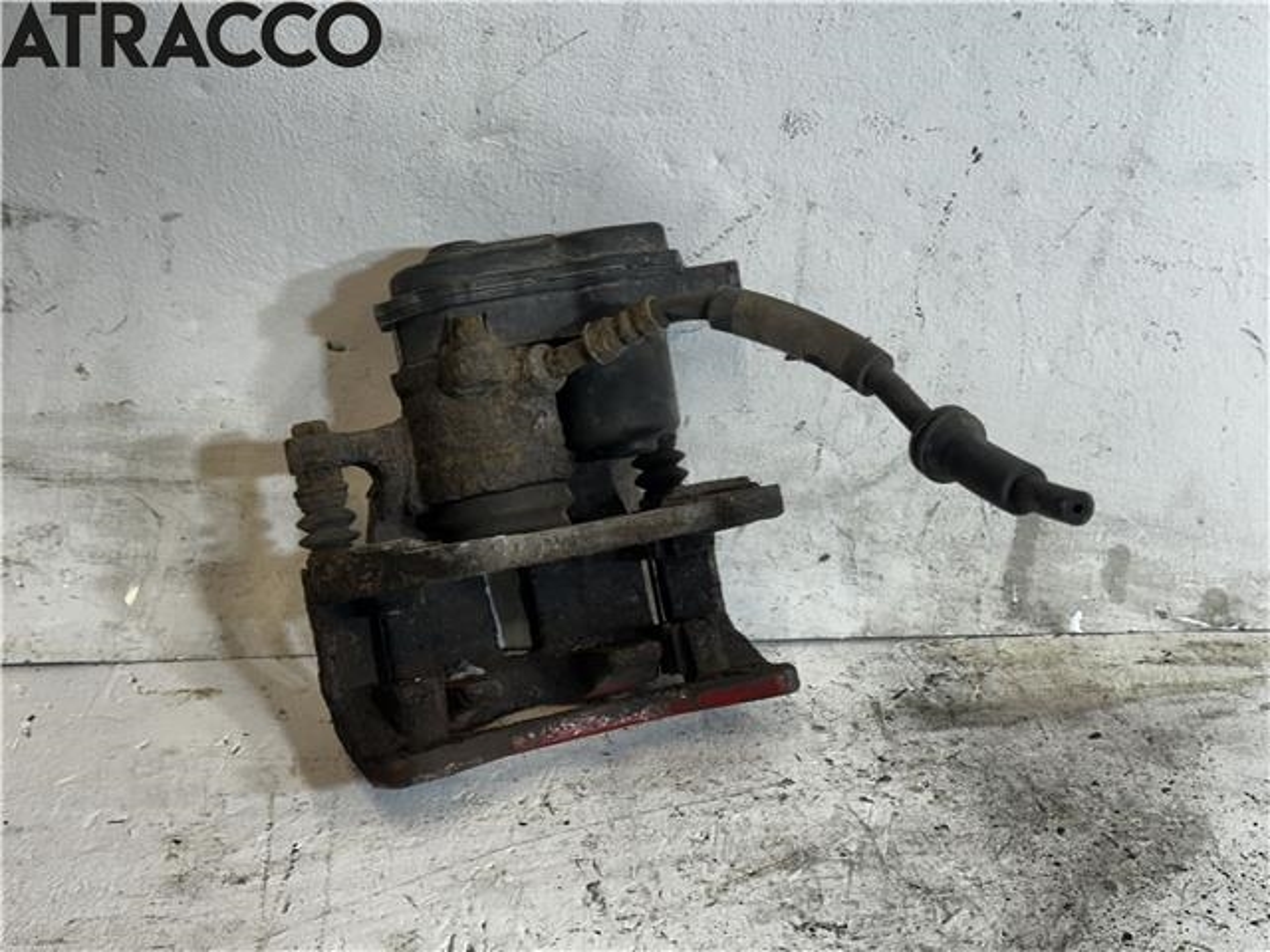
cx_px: 635
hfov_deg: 39.7
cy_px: 476
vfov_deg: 30.3
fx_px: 1761
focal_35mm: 48
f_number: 1.78
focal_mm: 6.86
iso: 100
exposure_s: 1/50
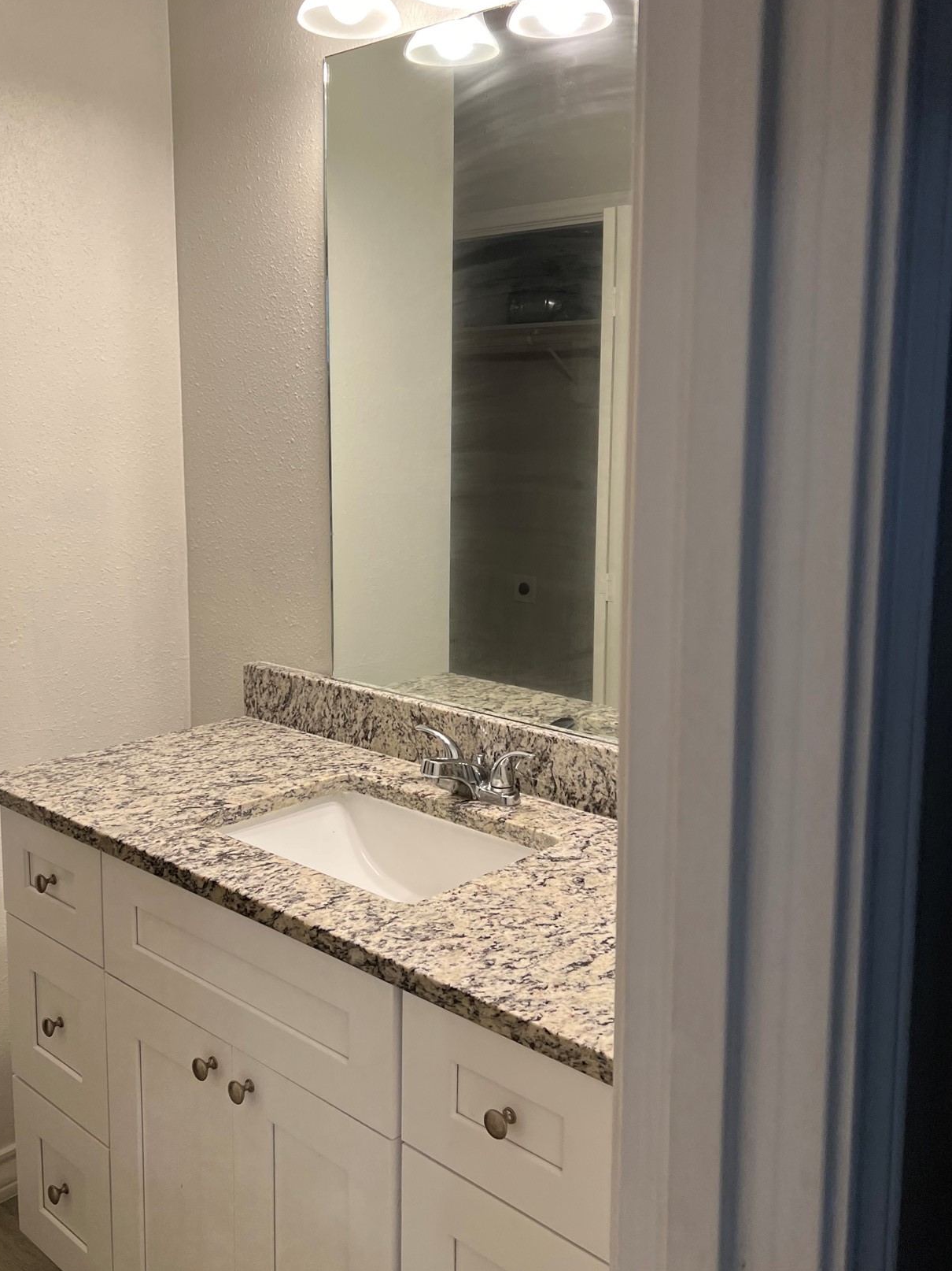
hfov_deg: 42.8
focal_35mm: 33
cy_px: 585
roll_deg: -1.1
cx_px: 404
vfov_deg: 55.3
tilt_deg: -8.4
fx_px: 1210
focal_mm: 5.7
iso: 64
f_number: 1.5
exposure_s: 1/120
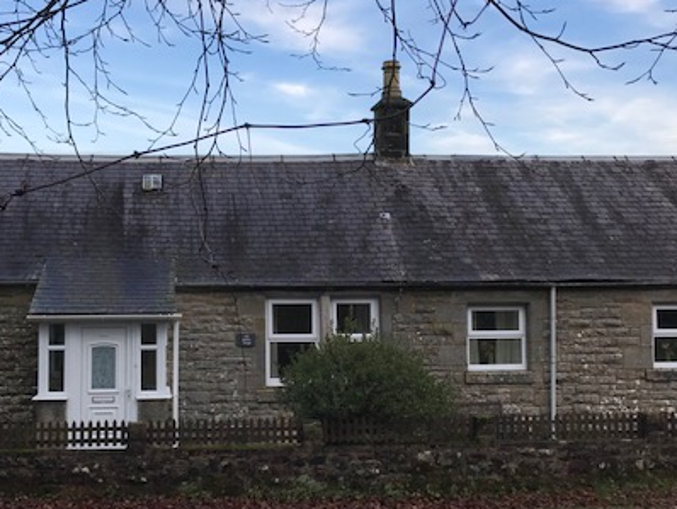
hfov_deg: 41.5
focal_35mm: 45
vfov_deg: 32.2
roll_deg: +0.0
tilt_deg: +2.9
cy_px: 262
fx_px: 881
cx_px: 228
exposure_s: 1/460
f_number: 1.8
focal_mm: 3.99
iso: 20
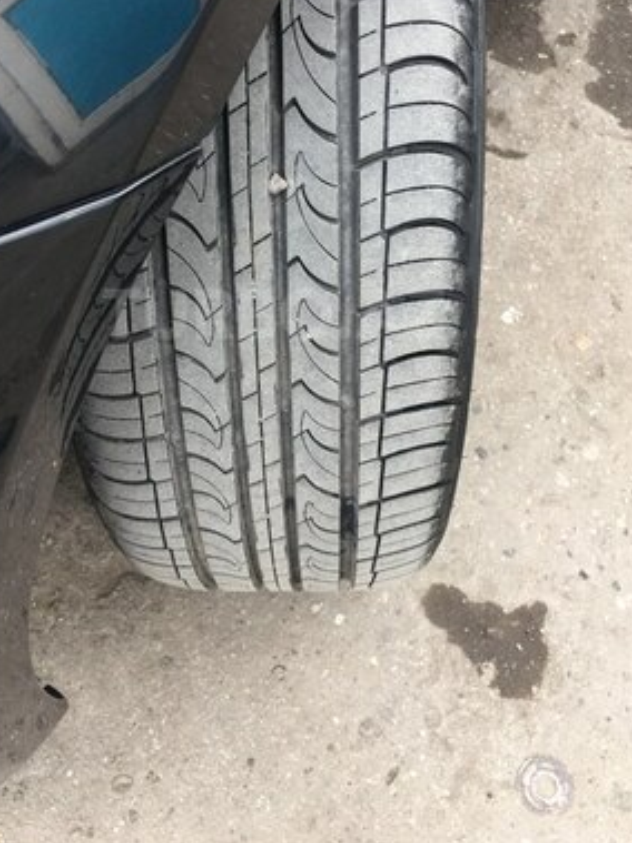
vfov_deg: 48.5
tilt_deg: -63.4
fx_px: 926
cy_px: 314
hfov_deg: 37.6
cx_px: 274
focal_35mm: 38
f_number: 2.2
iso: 40
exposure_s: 1/100
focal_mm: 4.15
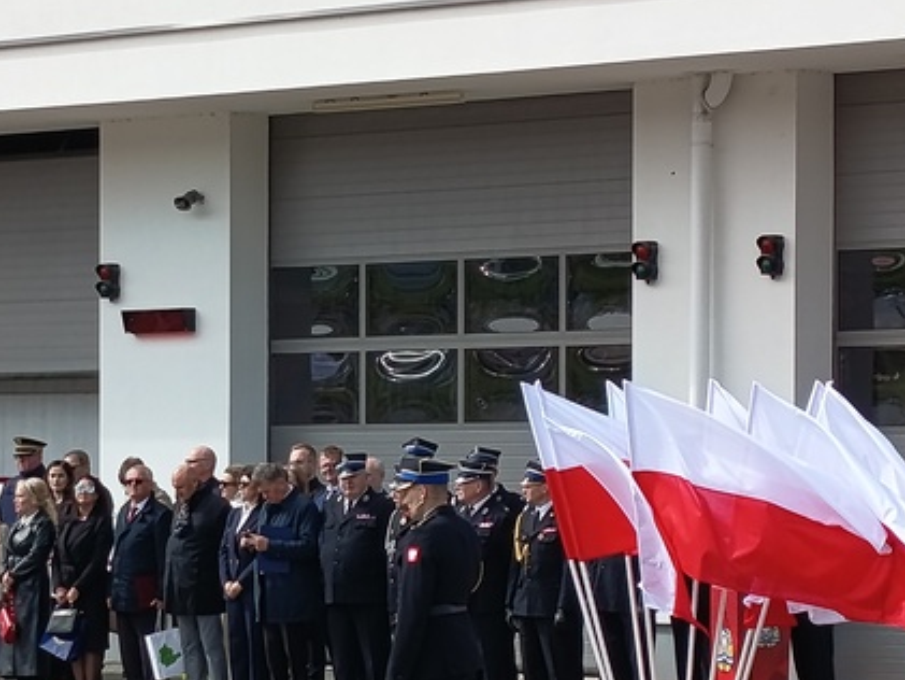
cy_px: 488
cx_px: 272
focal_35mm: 164
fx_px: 4289
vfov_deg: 9.0
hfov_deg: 12.0
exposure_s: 1/522
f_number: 1.7
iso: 52
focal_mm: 5.27
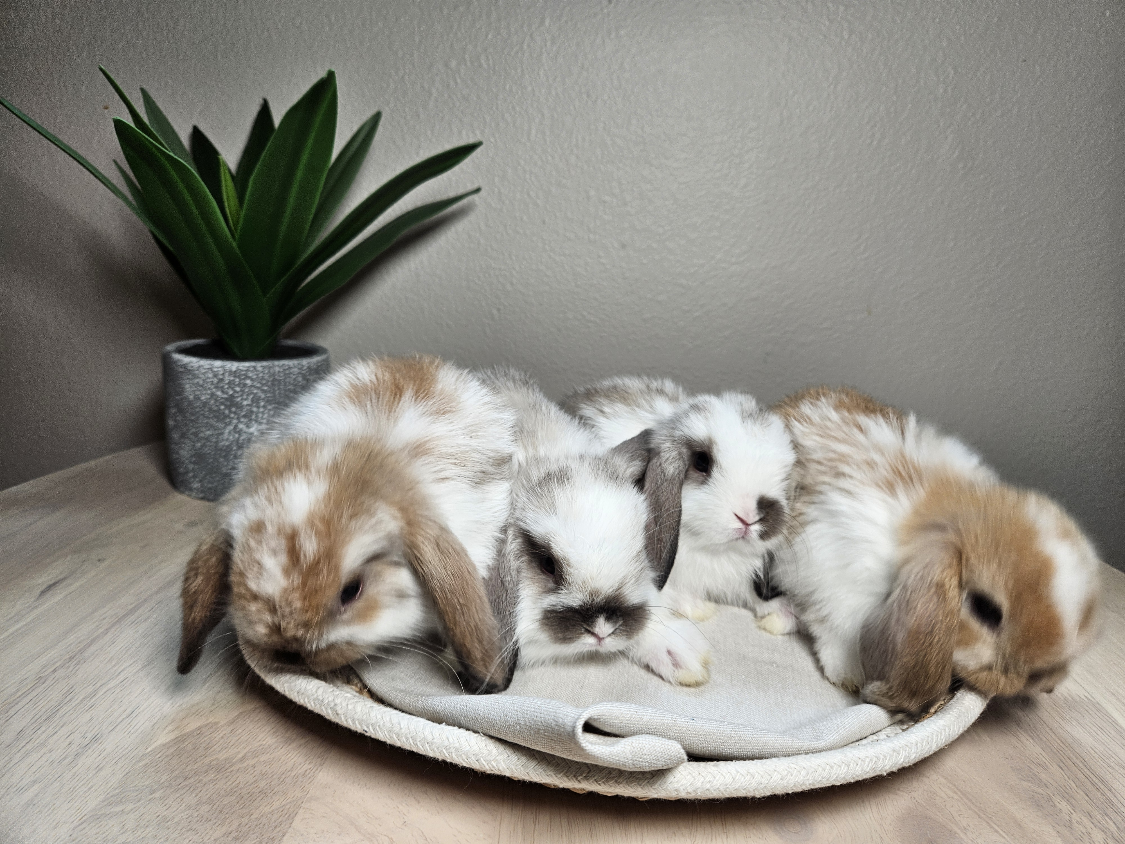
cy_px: 422
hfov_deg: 73.9
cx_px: 562
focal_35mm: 23
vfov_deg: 58.9
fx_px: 747
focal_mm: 5.4
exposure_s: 1/53
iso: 40
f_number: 1.8
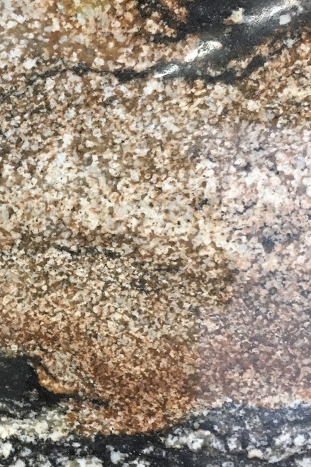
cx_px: 49
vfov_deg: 36.9
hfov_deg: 24.5
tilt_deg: -9.8
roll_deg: -1.4
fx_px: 699
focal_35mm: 54
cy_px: 229
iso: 160
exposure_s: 1/30
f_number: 2.2
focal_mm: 4.15
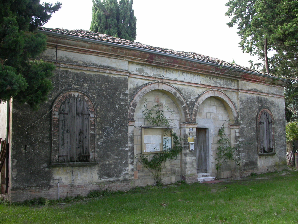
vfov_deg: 37.7
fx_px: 327
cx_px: 149
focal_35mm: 38
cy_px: 112
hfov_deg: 49.0
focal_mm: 7.85
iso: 100
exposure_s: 1/89.9
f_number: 3.7
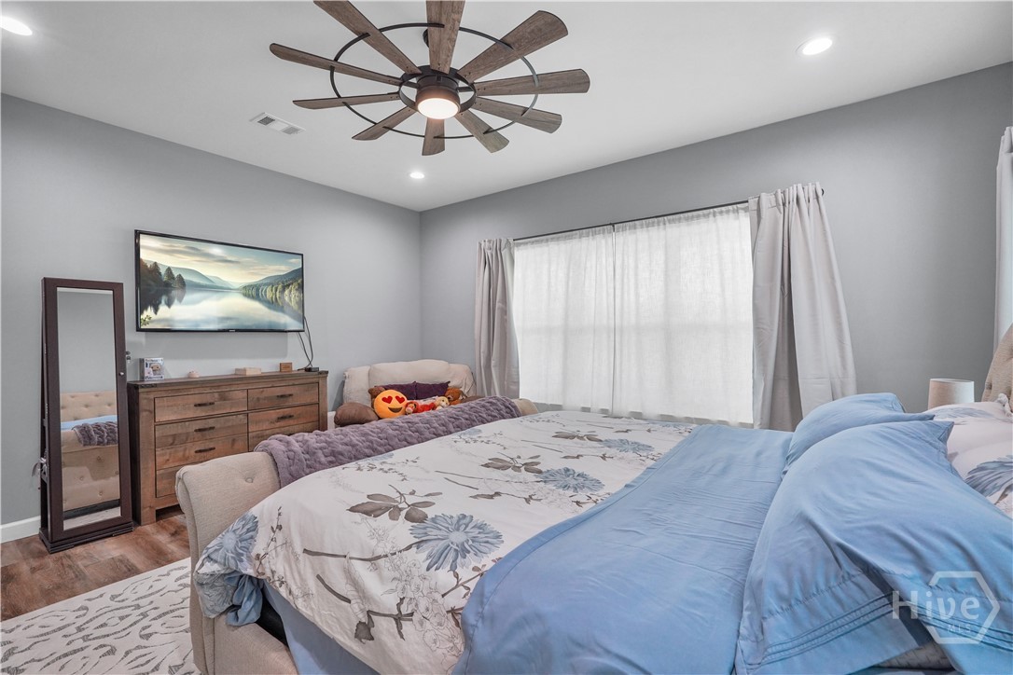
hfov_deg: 96.7
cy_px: 338
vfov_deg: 73.7
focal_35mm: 16
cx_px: 506
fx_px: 450
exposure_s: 1/8
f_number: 9
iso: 1000
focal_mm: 16
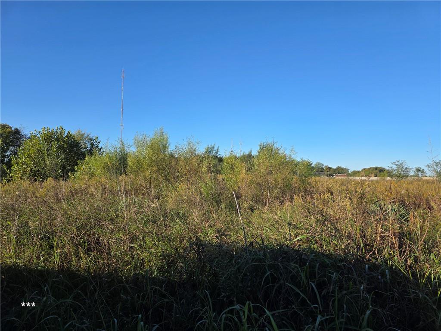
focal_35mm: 23
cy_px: 166
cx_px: 220
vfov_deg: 58.9
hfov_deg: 73.9
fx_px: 293
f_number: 1.7
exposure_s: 1/3483
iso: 80
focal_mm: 6.3
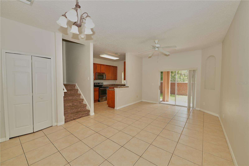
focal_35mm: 14
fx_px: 97
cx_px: 124
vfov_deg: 81.2
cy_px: 83
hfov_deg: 104.3
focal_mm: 14
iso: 400
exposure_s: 1/200
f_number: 4
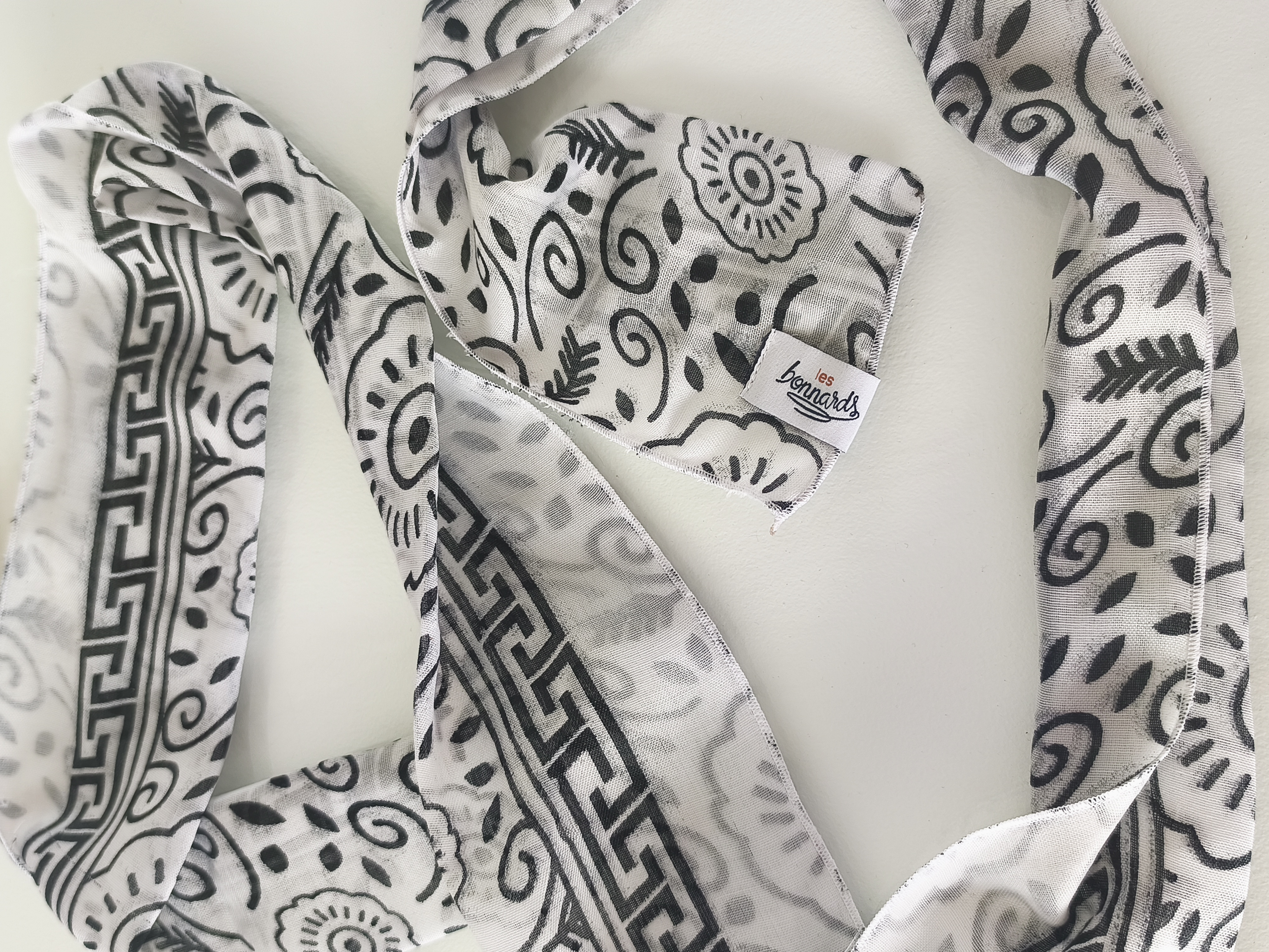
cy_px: 476
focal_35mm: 32
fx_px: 1173
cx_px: 634
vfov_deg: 44.2
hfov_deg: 56.8
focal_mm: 6.14
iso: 100
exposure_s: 1/60
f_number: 1.65
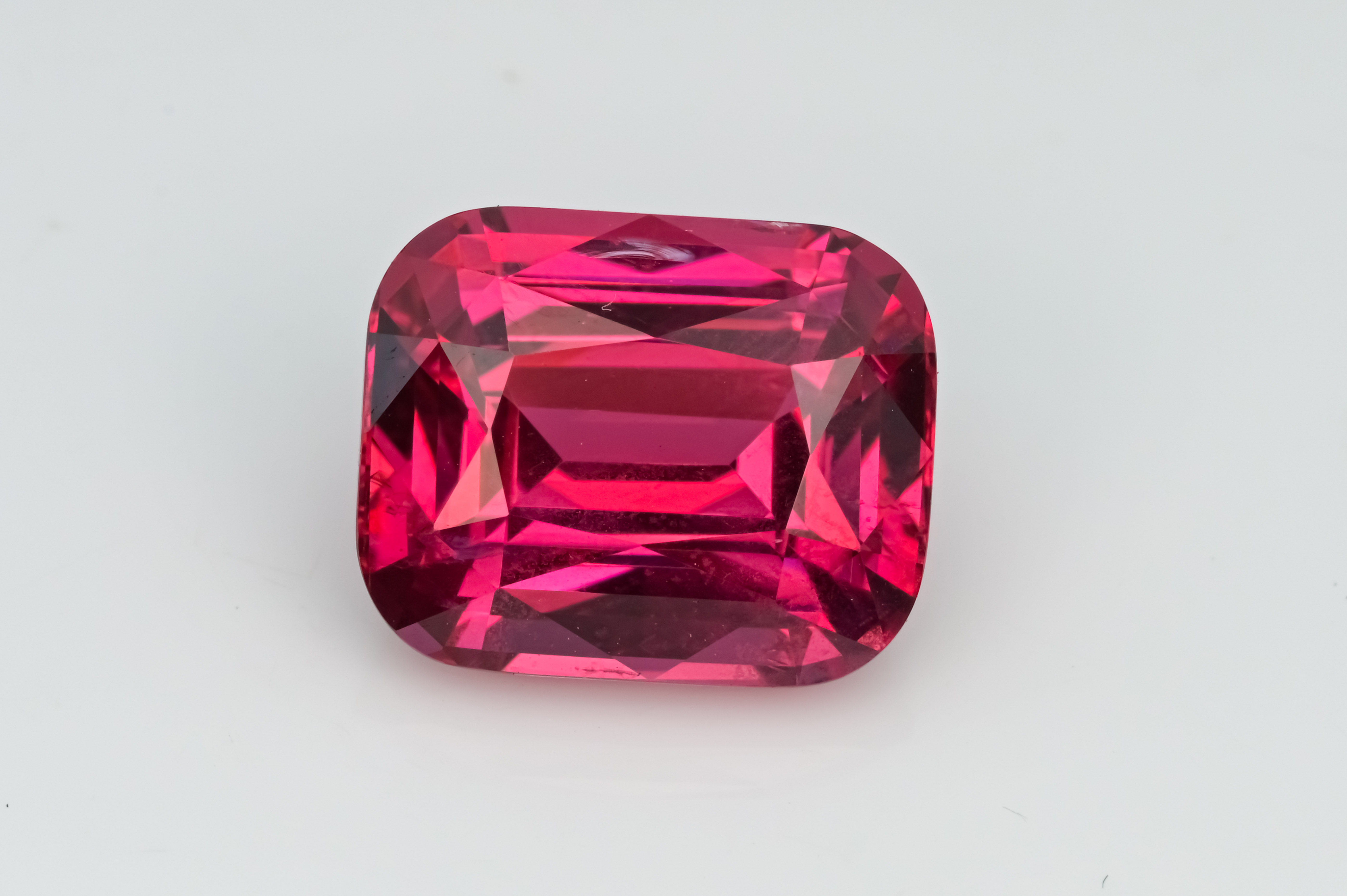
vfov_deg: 8.7
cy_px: 448
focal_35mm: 157
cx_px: 674
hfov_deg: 13.1
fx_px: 5869
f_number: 20
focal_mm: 105
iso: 400
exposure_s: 1/30
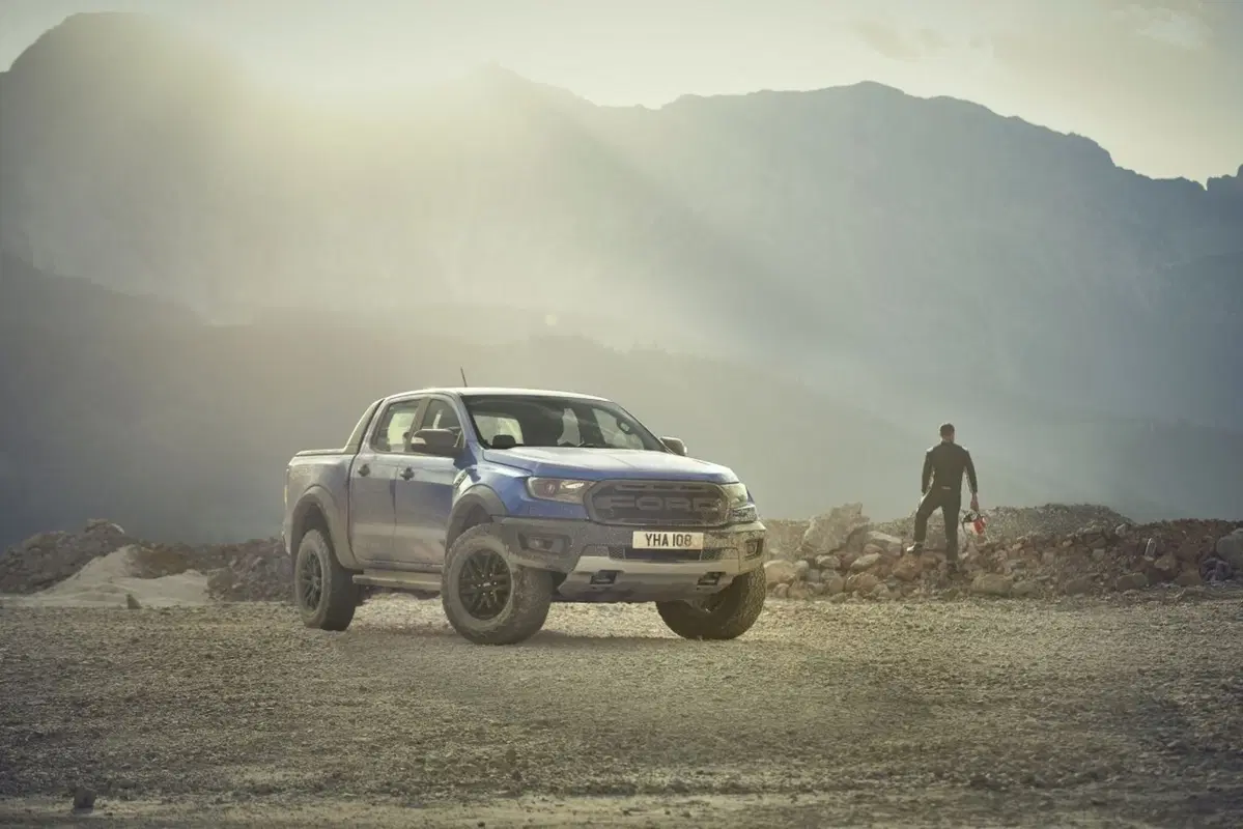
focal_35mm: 70
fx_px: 2417
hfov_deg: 28.8
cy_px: 414
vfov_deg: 19.5
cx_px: 622
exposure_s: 1/2000
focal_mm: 70
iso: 400
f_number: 3.5
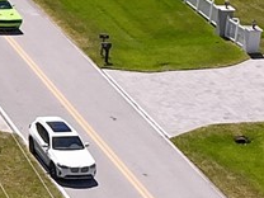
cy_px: -32
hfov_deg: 8.9
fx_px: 1411
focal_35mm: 185
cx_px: -501
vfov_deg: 8.0
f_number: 2.8
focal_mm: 4.55
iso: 130
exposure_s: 1/1250
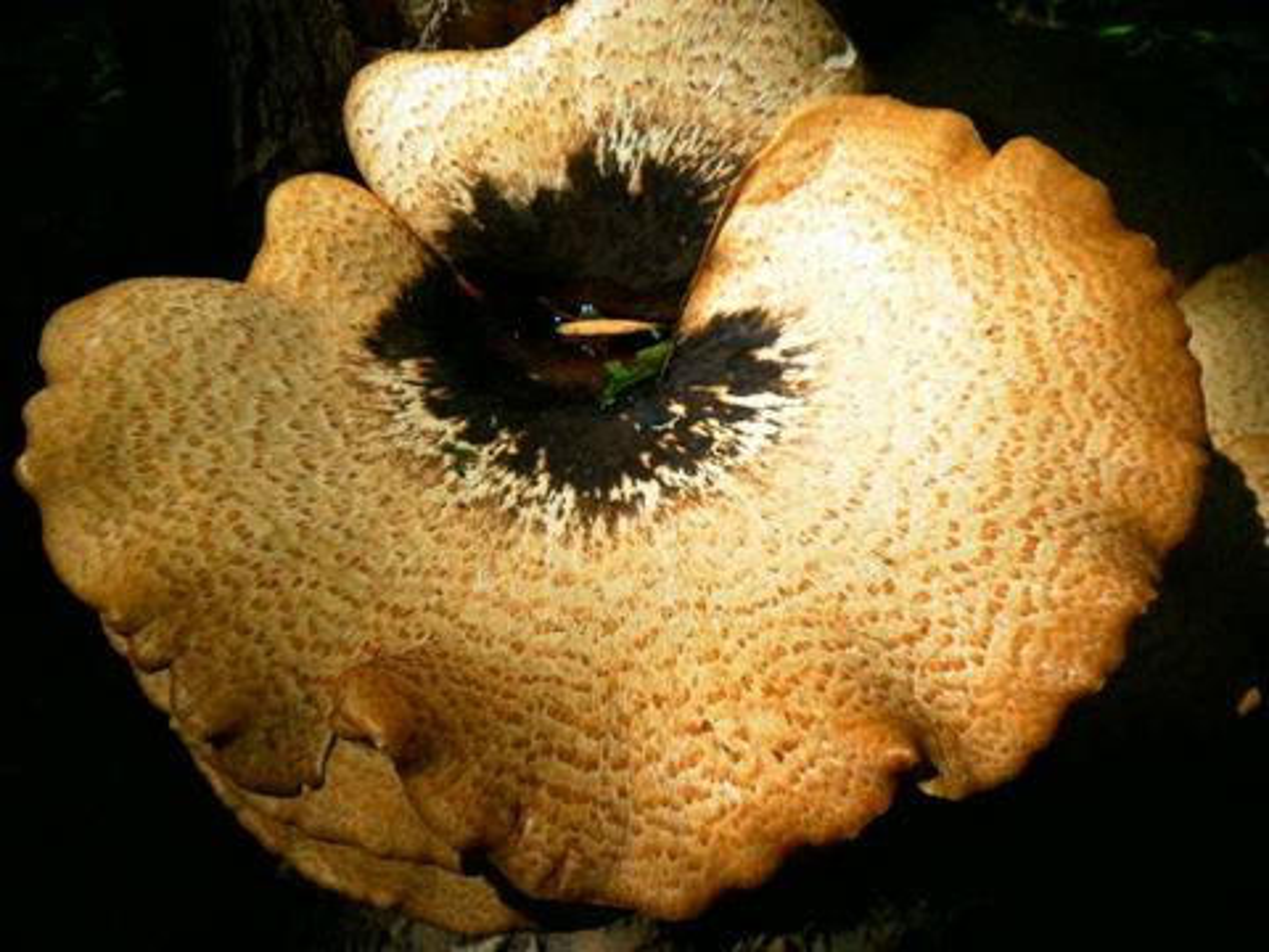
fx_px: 1283
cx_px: 634
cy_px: 476
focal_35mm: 35
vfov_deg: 40.7
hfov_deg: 52.6
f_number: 3
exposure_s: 1/500
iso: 80
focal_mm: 6.3
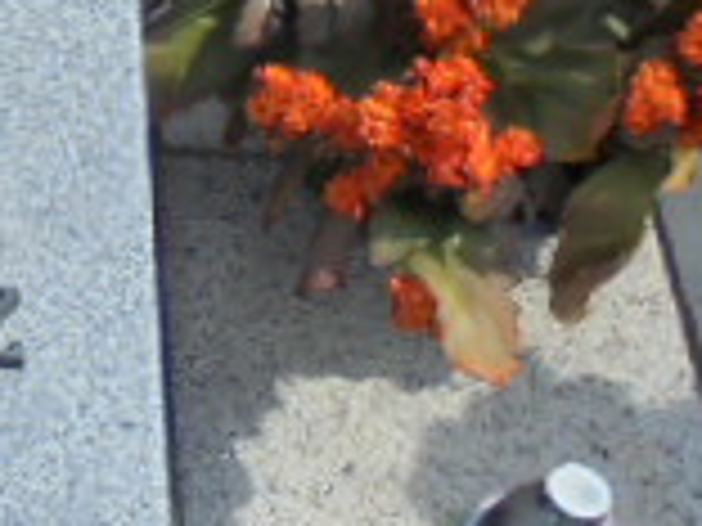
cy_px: -40
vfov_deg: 13.6
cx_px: -436
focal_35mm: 107
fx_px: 2170
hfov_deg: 16.3
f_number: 11.5
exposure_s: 1/125
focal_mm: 4.6
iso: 100
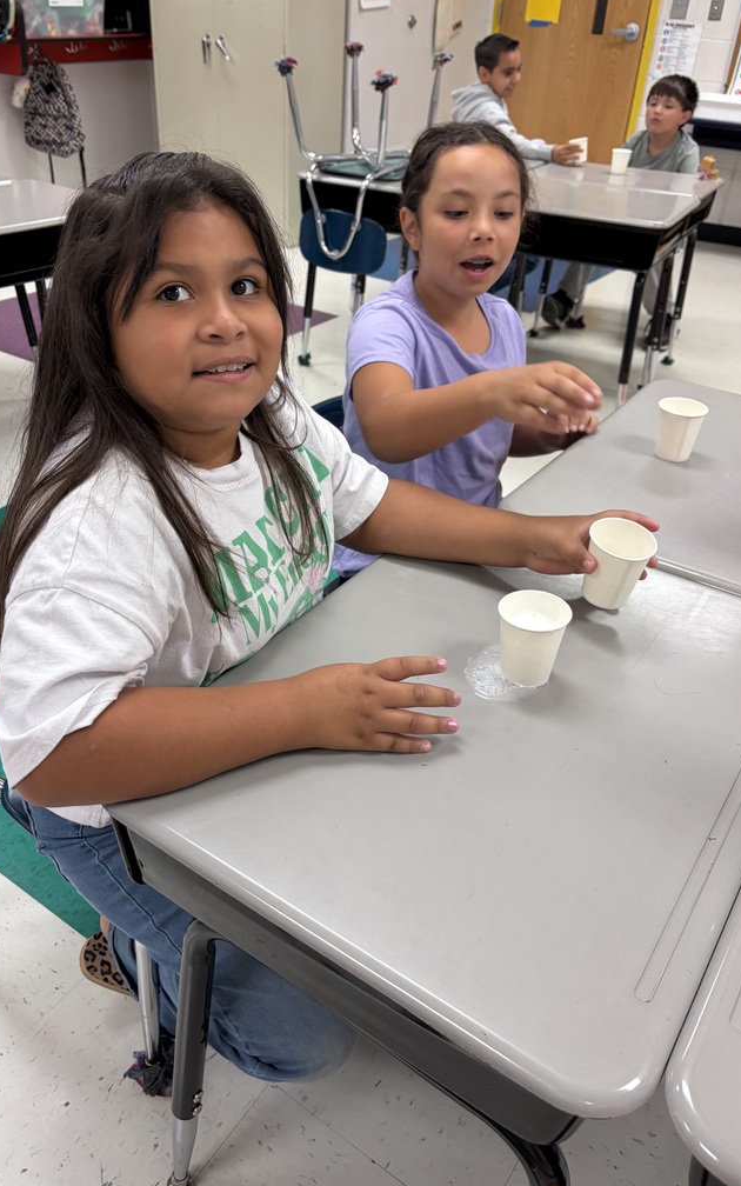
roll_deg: -3.0
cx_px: 343
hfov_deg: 44.5
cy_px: 593
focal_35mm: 28
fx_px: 905
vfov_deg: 66.5
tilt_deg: -32.6
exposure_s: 1/60
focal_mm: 5.96
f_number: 1.6
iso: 100
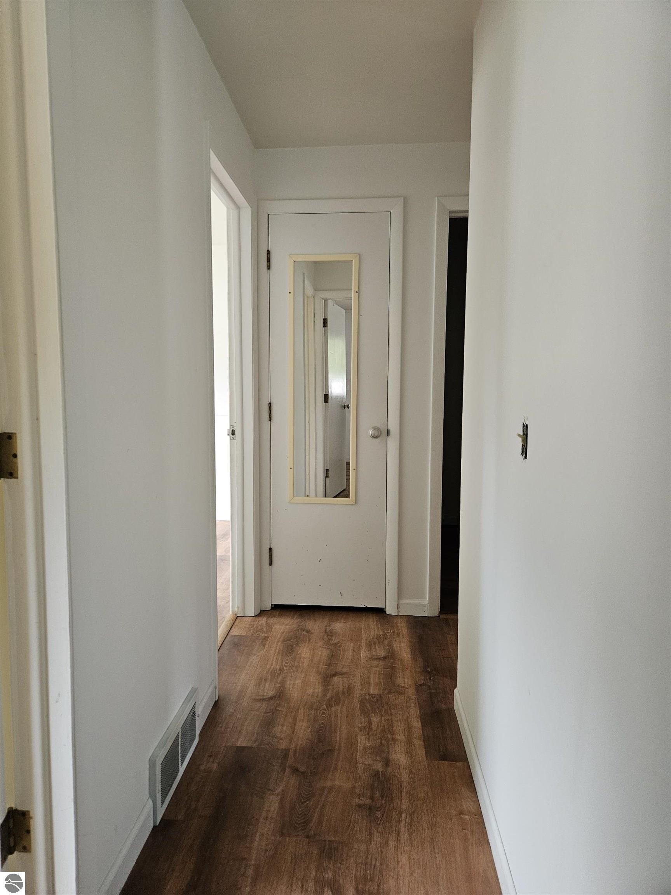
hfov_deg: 58.9
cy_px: 448
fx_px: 595
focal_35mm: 23
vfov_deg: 73.9
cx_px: 336
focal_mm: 5.4
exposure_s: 1/120
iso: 500
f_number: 1.8
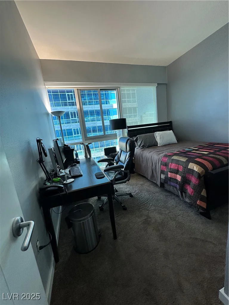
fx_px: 123
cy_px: 152
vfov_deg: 102.1
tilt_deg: -10.4
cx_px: 114
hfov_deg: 85.7
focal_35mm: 14
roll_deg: +6.7
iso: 160
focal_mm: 2.22
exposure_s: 1/120
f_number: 2.2
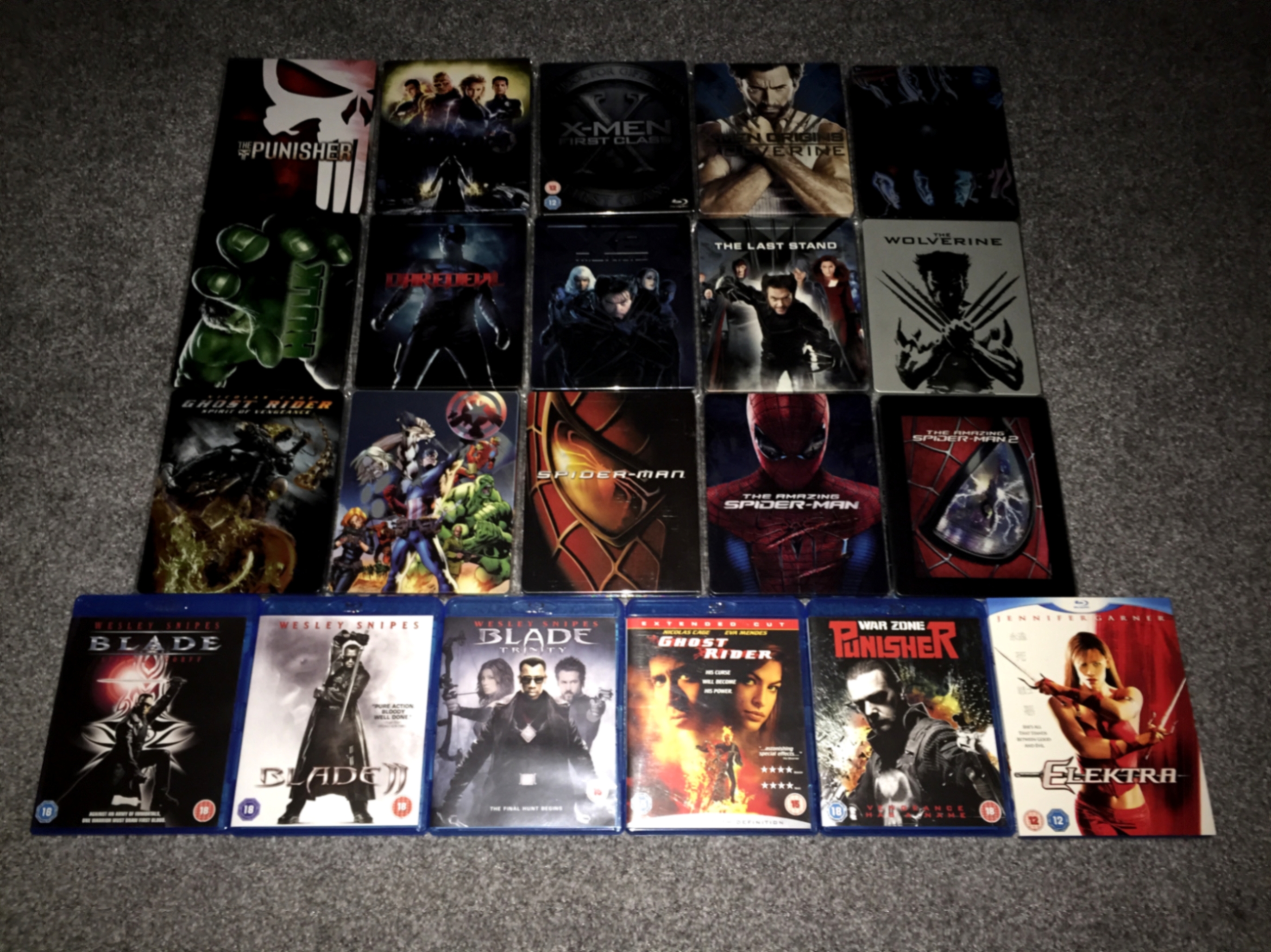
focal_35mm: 29
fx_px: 1064
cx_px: 636
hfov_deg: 61.7
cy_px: 476
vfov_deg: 48.2
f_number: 2.2
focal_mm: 4.15
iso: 160
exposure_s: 1/17
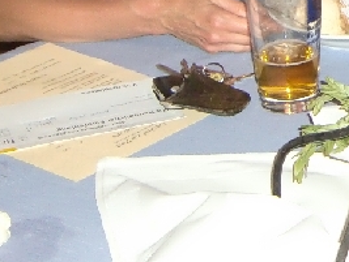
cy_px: -99
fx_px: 1413
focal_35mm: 140
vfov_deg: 10.3
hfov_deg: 13.2
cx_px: 553
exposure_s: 1/15
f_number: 3
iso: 400
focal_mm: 6.9
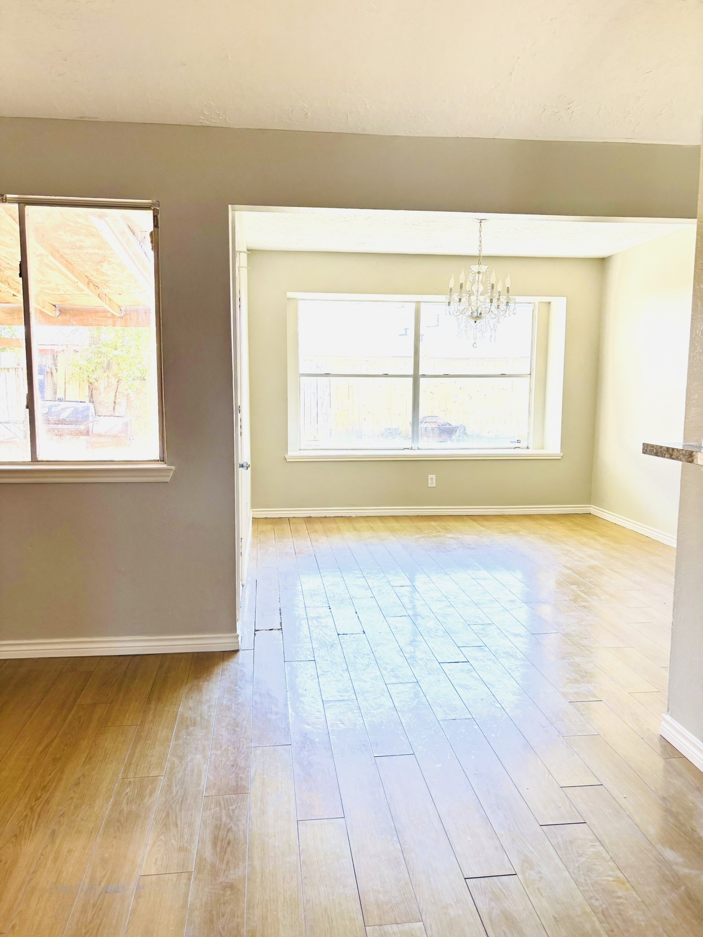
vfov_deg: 67.3
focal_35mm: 26
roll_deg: -1.2
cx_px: 352
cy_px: 468
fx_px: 704
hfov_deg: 53.1
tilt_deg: -8.1
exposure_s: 1/120
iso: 50
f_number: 1.6
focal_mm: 5.96
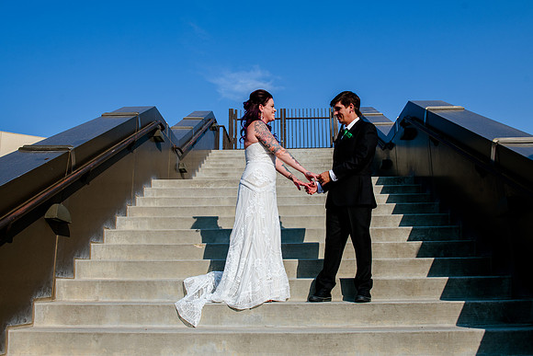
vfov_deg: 41.0
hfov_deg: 58.6
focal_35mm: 32
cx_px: 267
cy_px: 179
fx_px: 475
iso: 160
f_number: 6.3
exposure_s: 1/640
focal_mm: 28
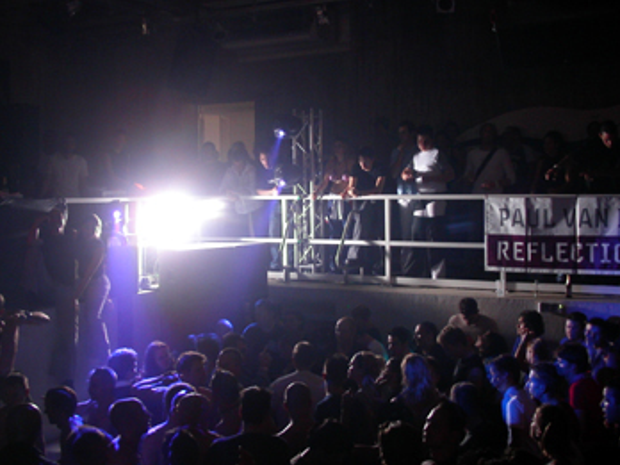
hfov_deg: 42.9
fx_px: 788
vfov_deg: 32.8
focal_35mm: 44
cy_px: 207
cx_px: 316
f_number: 2.8
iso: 200
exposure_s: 1/4
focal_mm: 7.8
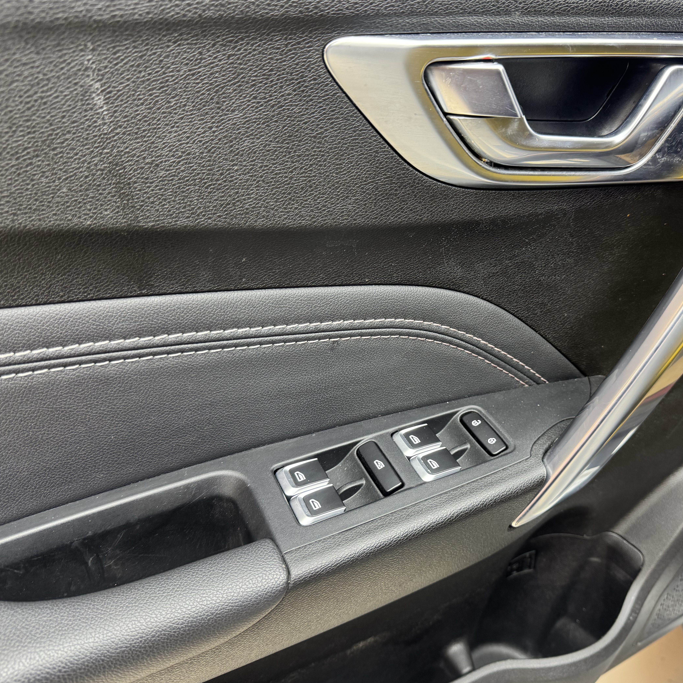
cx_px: 401
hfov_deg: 55.3
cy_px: 341
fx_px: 647
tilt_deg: -38.1
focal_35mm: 29
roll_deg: +1.5
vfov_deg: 55.6
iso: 200
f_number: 1.78
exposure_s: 1/50
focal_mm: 6.76
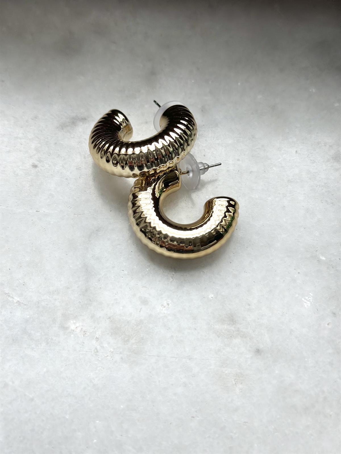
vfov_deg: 39.7
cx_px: 170
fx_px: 630
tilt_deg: -65.1
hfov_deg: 30.3
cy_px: 227
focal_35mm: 48
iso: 125
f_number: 1.78
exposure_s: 1/75
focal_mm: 6.86
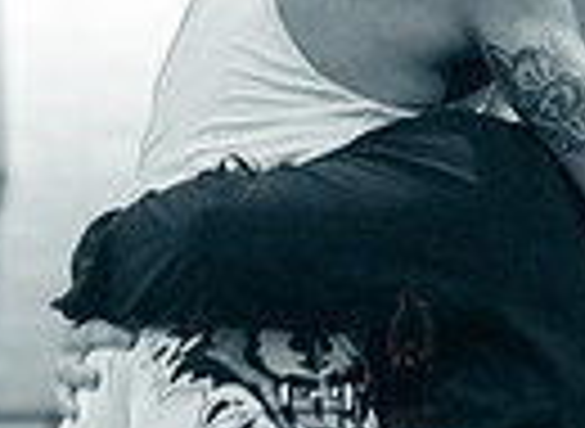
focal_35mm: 406
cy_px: 303
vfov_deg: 3.6
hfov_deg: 4.9
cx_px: 182
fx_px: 6798
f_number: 2.8
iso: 4000
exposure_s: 1/320
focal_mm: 80
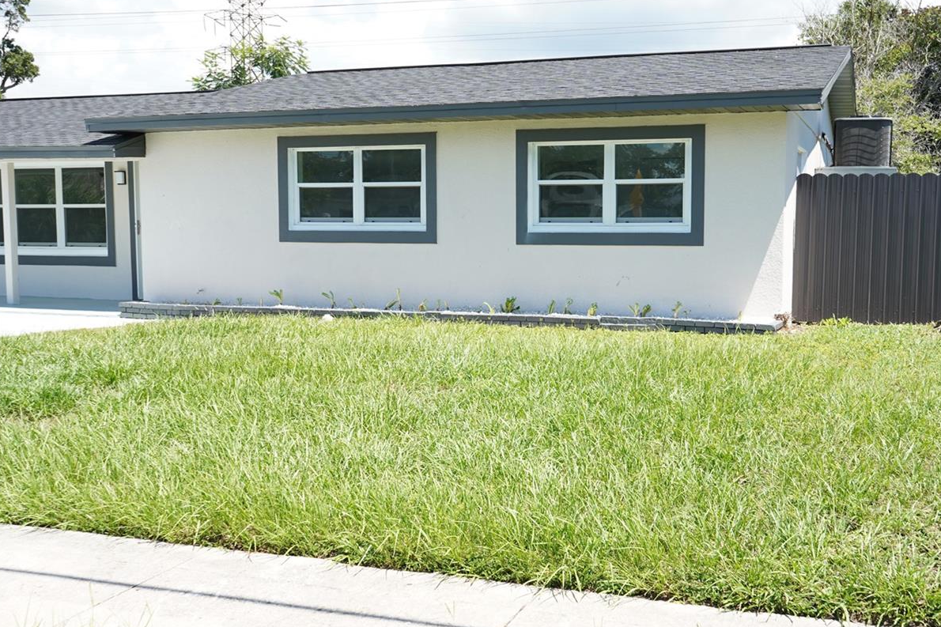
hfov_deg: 49.4
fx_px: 1019
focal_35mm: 39
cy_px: 334
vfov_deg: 34.2
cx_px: 546
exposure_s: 1/125
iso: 125
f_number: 7.1
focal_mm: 29
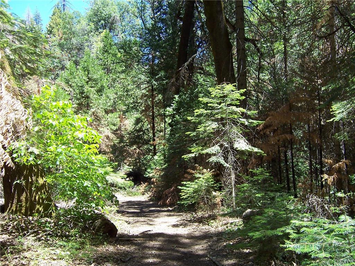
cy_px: 133
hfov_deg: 55.4
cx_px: 178
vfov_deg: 42.9
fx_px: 338
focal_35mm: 33
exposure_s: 1/125
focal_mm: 5.5
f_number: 3.4
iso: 80
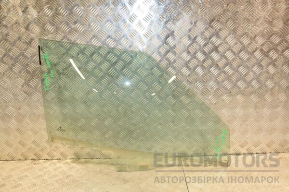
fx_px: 289
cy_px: 96
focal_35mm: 36
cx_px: 144
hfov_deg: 53.1
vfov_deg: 36.9
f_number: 5
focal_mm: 24
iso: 800
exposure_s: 1/160
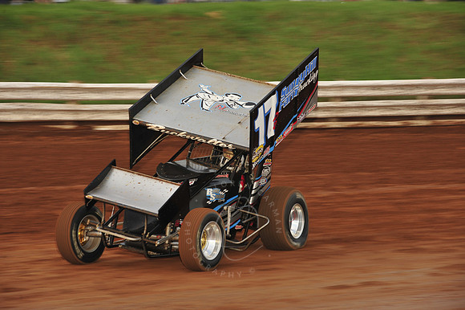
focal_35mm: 145
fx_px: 1872
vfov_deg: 9.5
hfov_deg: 14.2
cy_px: 155
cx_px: 232
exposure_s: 1/320
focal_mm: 145
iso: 640
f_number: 8
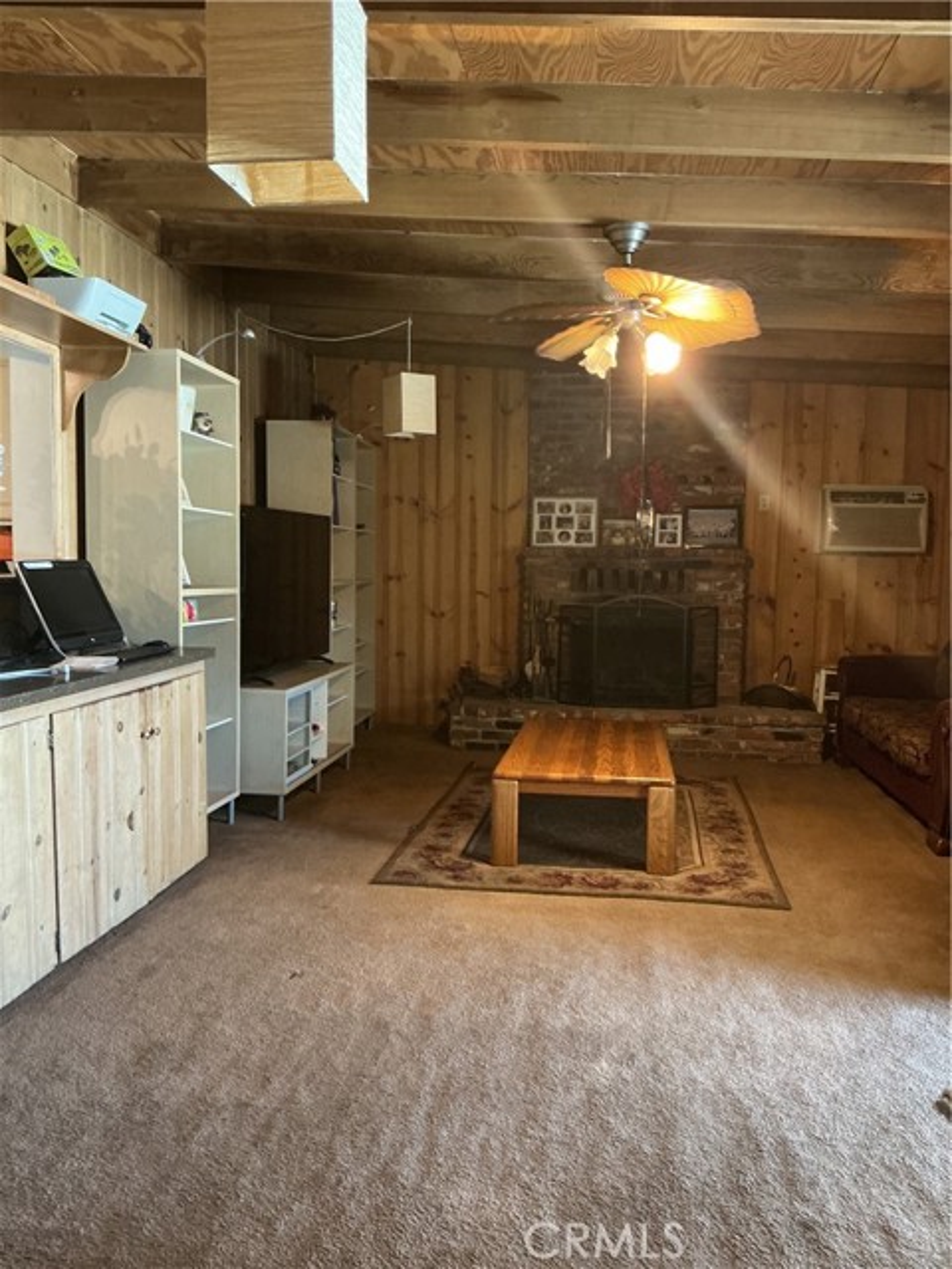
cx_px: 476
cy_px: 634
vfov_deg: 61.7
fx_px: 1063
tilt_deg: -3.9
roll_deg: -0.3
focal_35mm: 29
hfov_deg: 48.2
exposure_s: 1/30
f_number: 1.8
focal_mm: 3
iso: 250
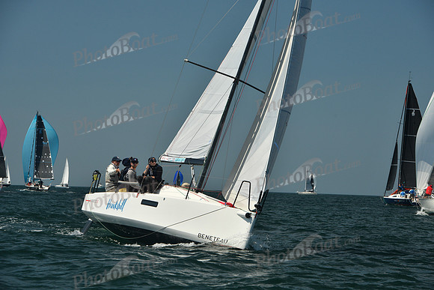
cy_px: 145
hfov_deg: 14.2
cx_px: 217
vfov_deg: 9.5
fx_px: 1748
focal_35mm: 145
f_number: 9
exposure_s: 1/640
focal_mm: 145
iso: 320
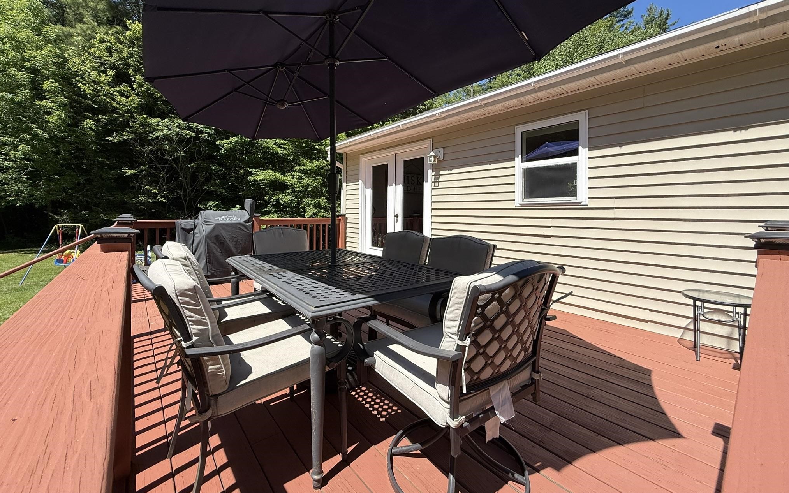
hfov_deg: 101.5
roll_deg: -0.9
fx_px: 323
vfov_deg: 74.4
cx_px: 392
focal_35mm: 15
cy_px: 212
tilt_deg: -0.2
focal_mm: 2.22
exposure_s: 1/1613
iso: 50
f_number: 2.2
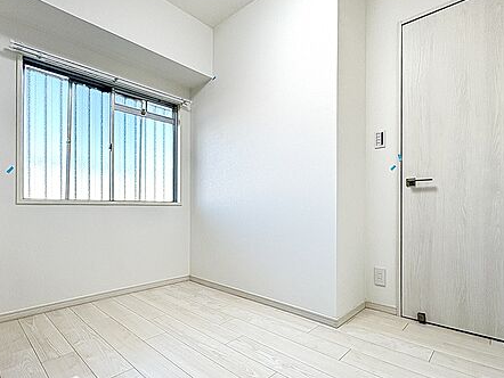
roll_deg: +0.4
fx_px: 277
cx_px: 233
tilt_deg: -0.3
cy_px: 207
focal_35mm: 19
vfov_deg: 68.6
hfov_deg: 84.5
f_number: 2.2
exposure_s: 1/107
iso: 100
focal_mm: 2.22
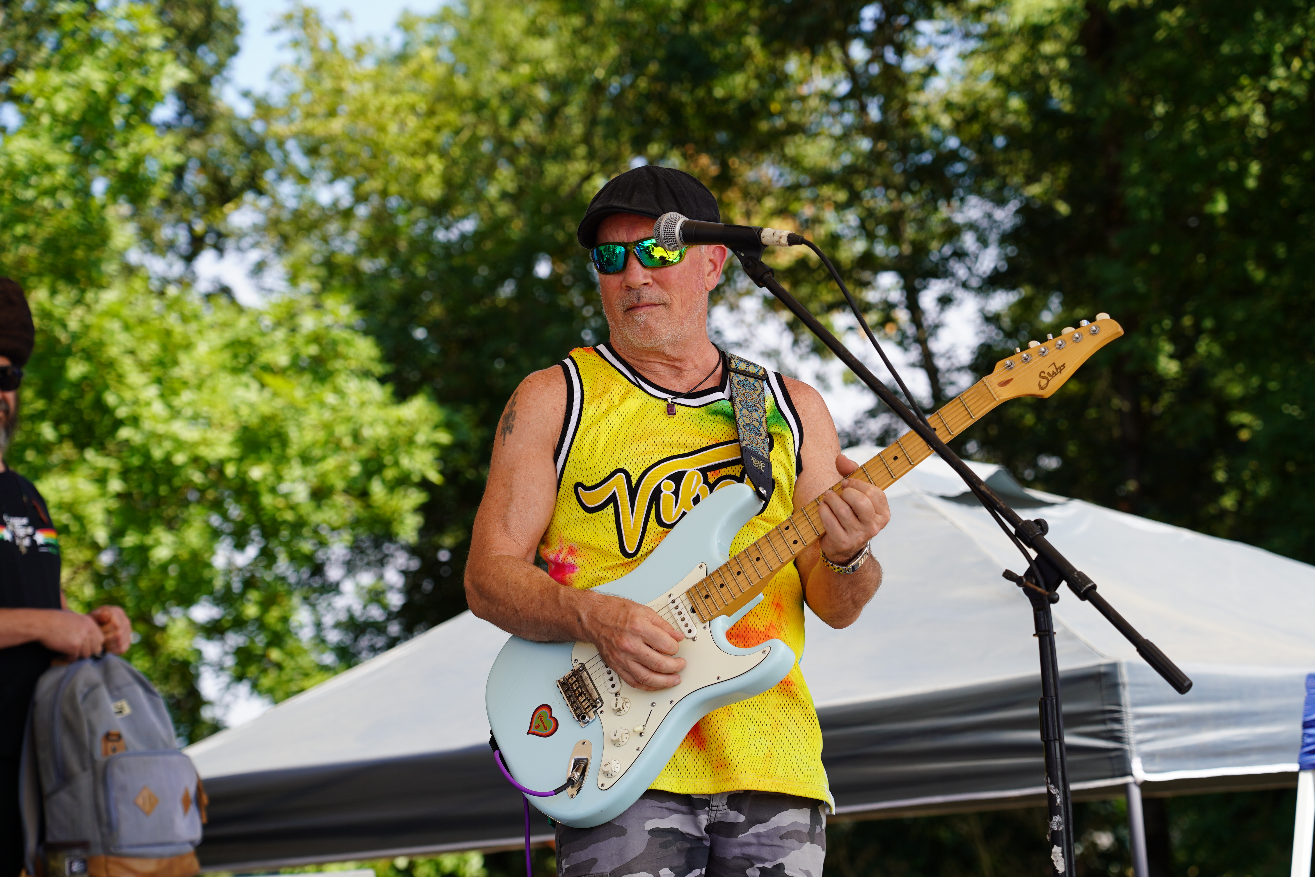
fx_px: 3835
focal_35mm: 105
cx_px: 658
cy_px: 438
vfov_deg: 13.0
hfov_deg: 19.5
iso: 100
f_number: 5.6
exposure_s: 1/200
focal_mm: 105
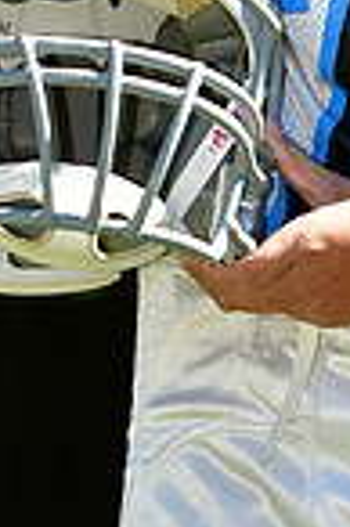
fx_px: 8273
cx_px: 402
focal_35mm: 566
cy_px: -473
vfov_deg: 3.6
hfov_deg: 2.4
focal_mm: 95
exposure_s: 1/1600
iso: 400
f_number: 4.5
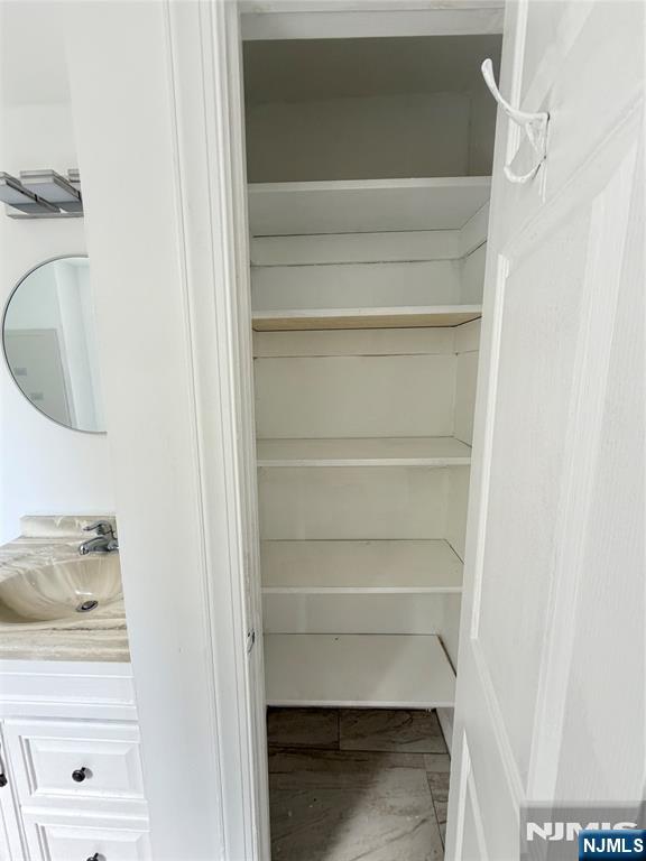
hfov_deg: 85.7
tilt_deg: -9.6
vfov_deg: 102.1
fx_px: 348
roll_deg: +0.2
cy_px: 430
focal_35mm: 14
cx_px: 323
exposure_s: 1/60
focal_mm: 2.22
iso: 400
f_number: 2.2
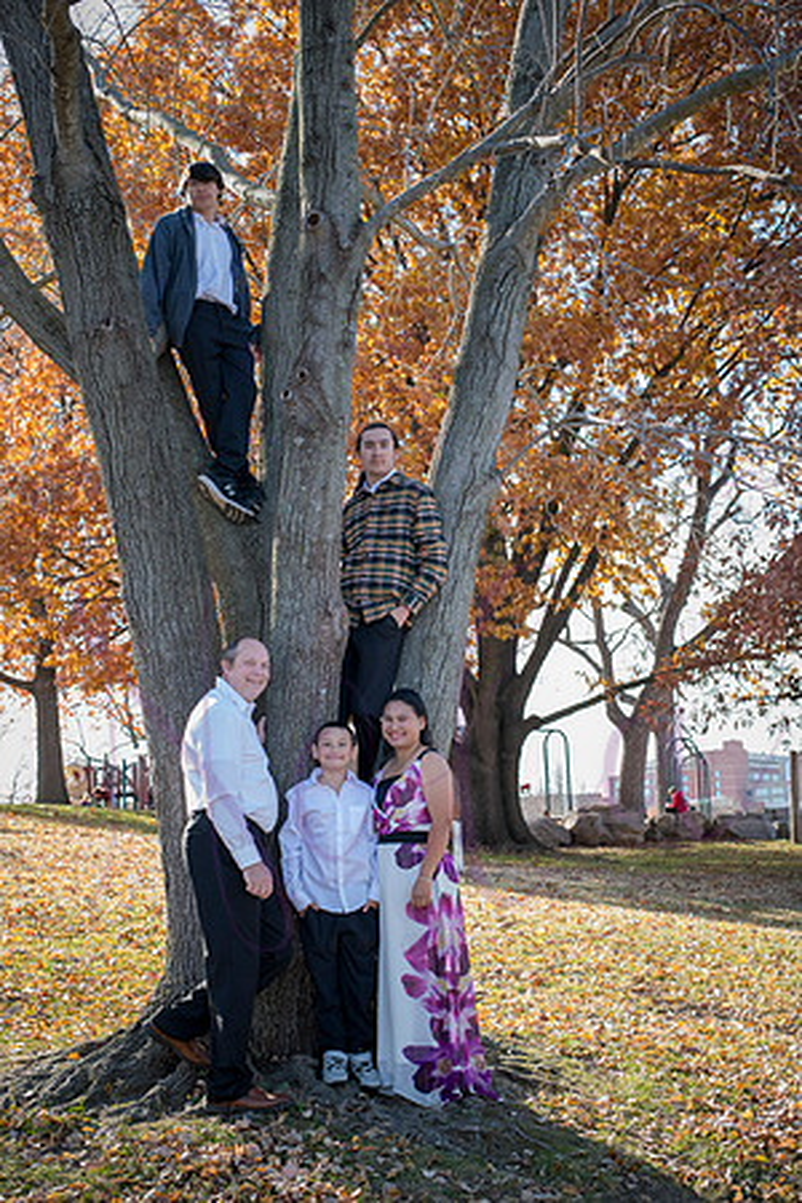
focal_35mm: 50
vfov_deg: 39.6
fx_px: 1671
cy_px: 602
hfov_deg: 27.0
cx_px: 401
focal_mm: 50
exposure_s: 1/200
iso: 400
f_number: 5.6
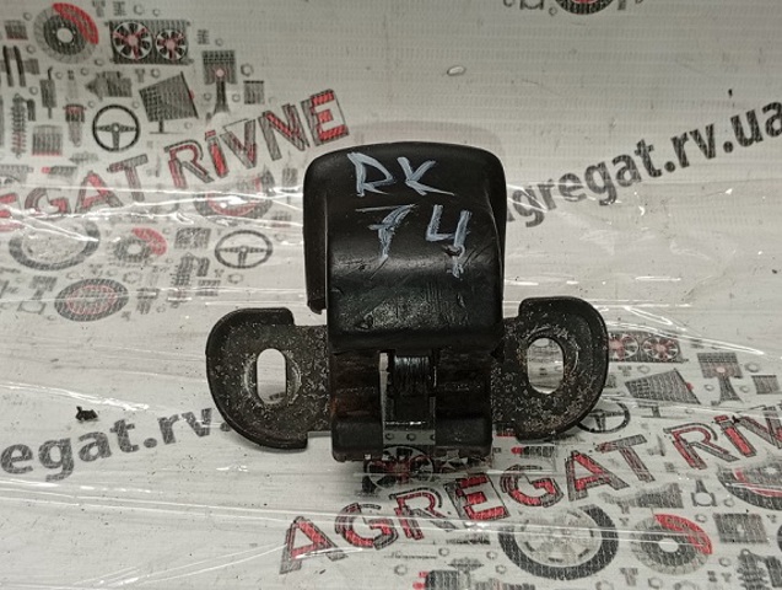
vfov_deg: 28.1
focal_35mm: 52
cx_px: 391
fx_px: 1177
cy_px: 295
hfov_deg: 36.8
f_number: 1.8
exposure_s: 1/50
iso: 158
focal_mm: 3.96
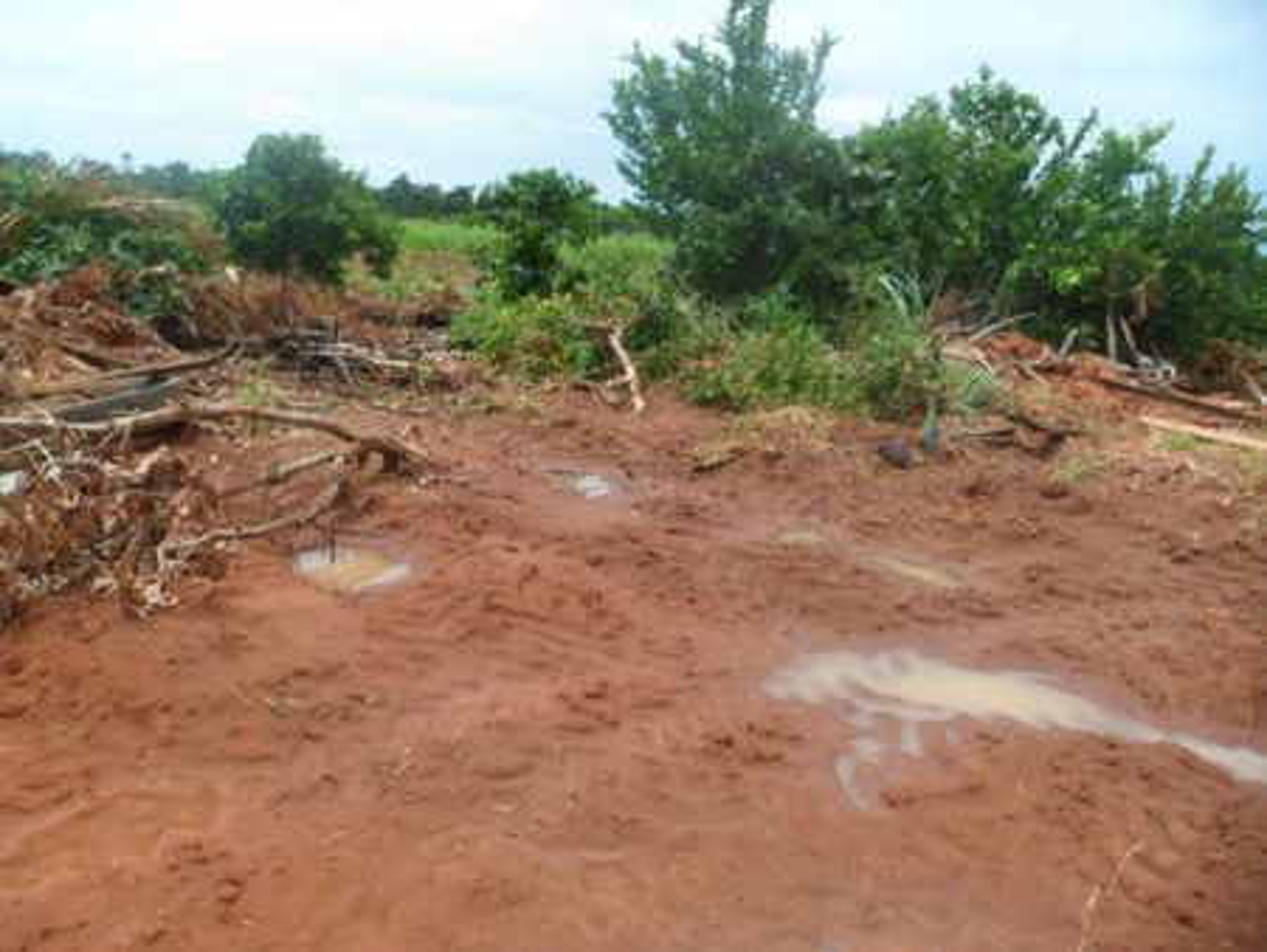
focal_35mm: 26
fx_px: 952
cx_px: 634
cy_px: 476
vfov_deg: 53.1
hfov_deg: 67.3
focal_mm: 4.9
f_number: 3.3
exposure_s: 1/1000
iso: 80
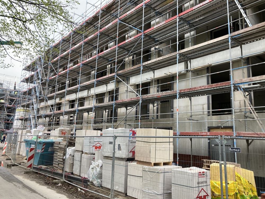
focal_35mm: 28
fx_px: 214
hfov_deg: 63.4
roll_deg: -3.1
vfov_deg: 49.7
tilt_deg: +13.3
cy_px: 100
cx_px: 132
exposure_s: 1/147
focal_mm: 3.99
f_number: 1.8
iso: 20
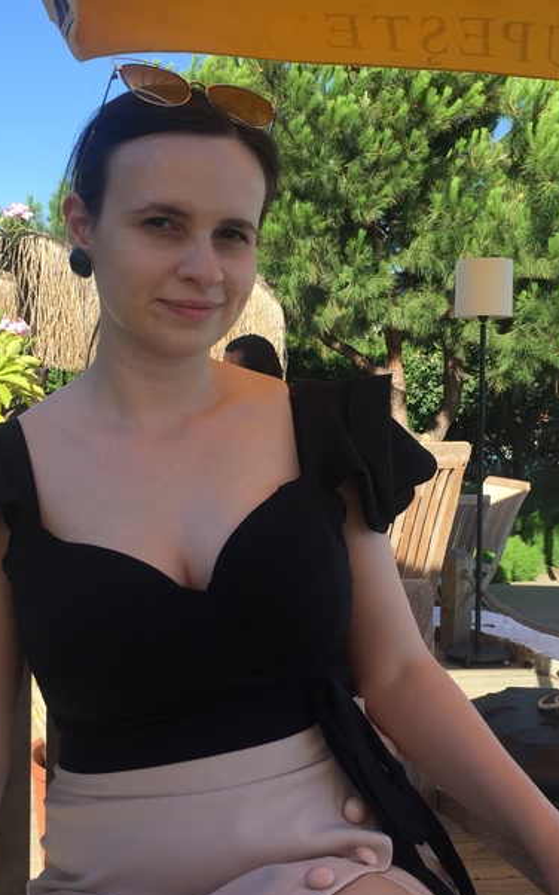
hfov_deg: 27.4
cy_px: 494
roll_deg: -1.1
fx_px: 1146
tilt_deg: -6.4
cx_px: 300
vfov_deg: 42.6
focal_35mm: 47
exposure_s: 1/879
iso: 32
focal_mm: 4.15
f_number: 2.2
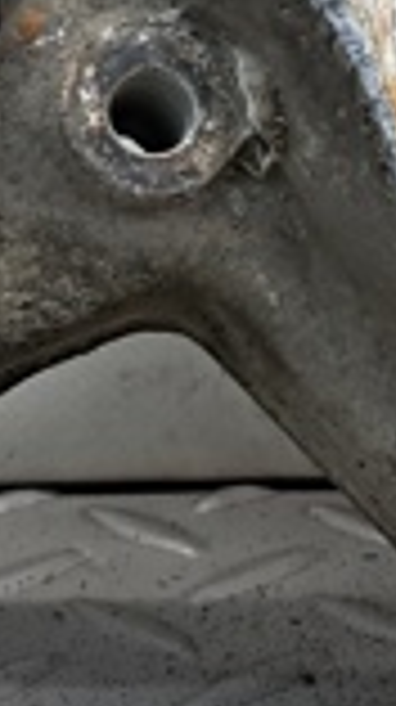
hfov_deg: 10.1
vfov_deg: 17.6
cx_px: 270
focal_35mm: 120
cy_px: 61
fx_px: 2246
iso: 160
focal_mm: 4
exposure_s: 1/50
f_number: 1.8
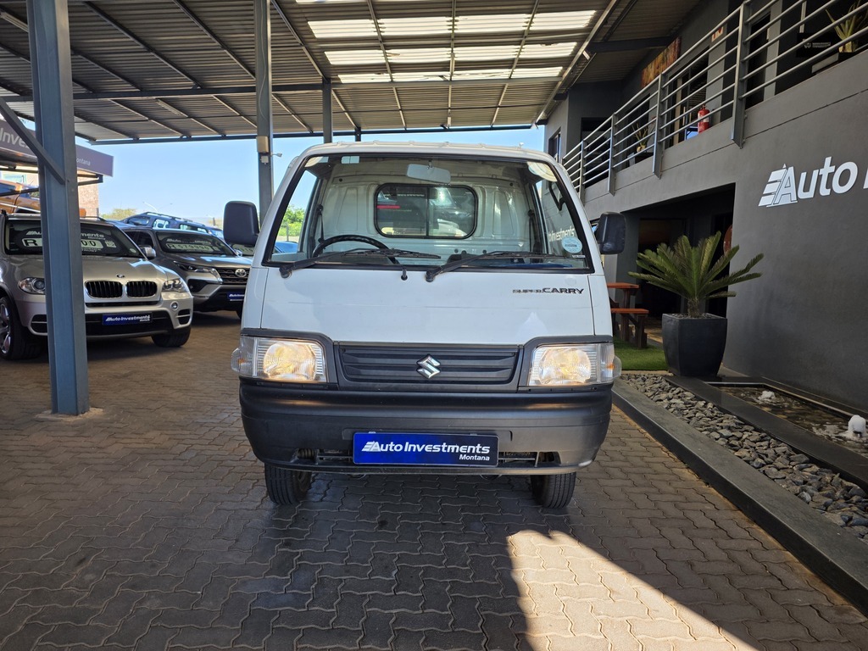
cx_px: 434
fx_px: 577
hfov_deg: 73.9
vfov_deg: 58.9
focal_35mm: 23
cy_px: 326
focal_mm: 6.25
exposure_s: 1/1418
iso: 80
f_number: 1.7
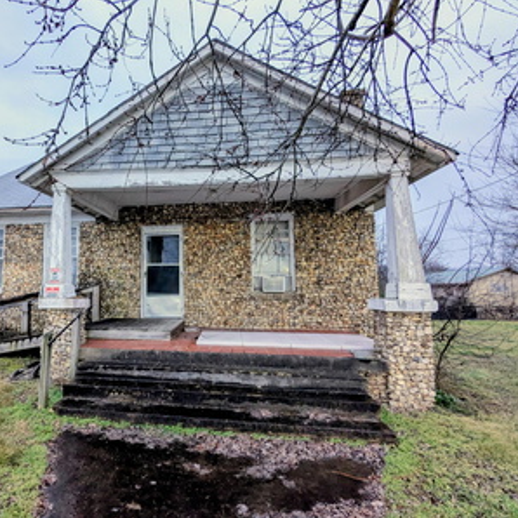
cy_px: 259
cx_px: 177
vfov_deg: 77.7
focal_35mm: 19
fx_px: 322
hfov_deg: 75.5
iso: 206
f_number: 2.2
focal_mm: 2.35
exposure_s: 1/46.7
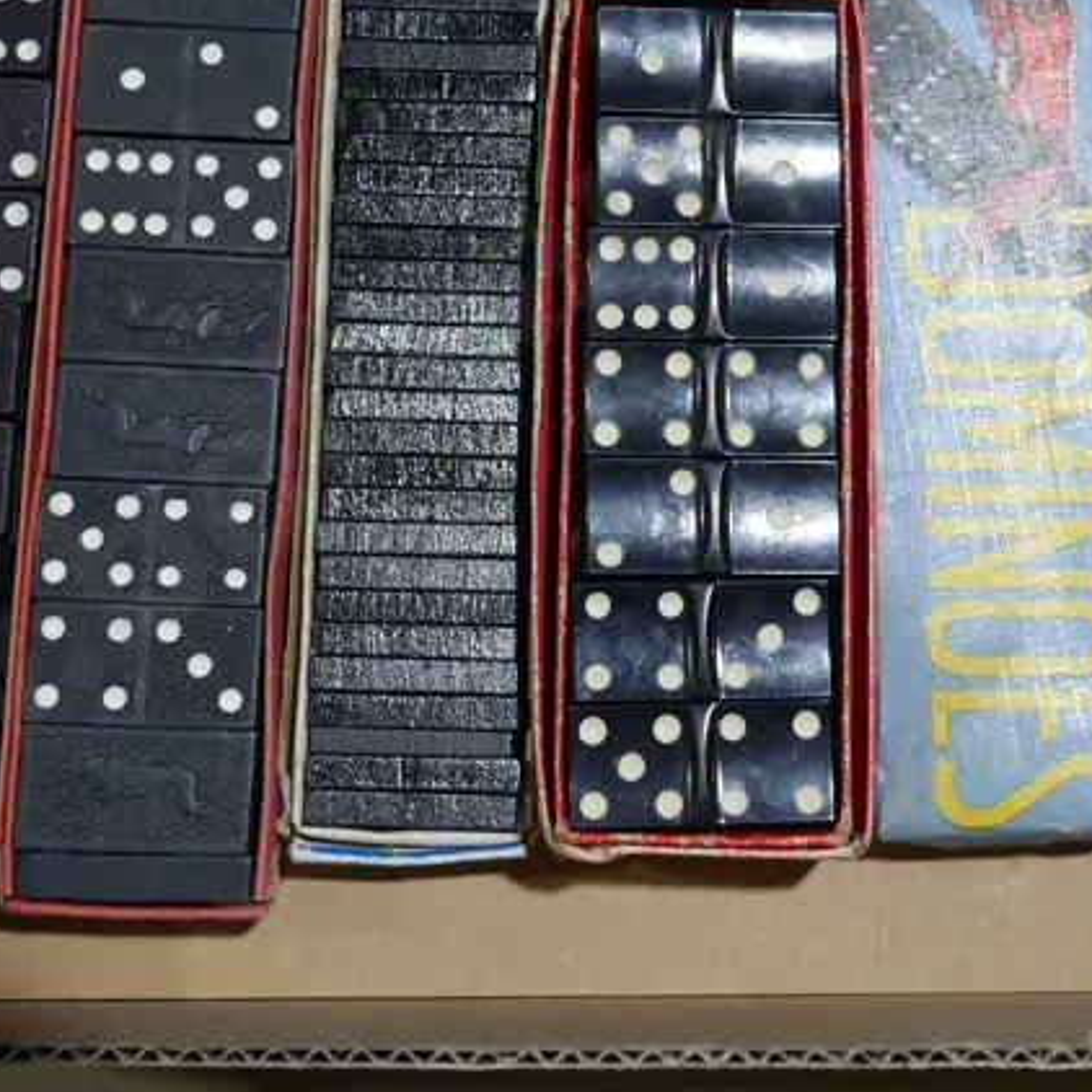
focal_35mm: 60
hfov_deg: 28.5
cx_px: 662
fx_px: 2141
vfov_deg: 27.9
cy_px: 181
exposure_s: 1/100
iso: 200
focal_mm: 14
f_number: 3.5
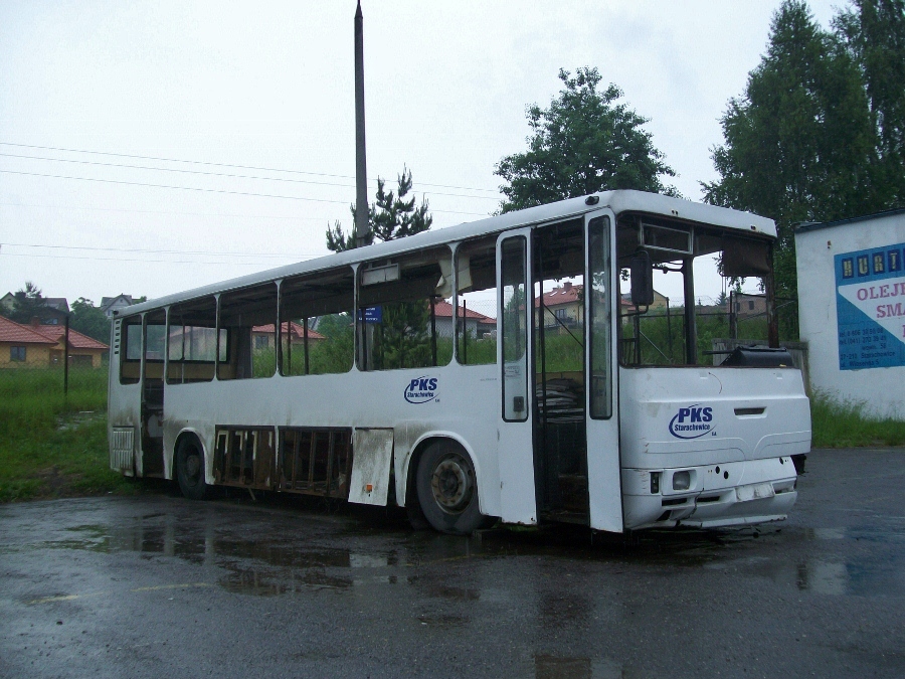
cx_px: 452
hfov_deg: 51.4
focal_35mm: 36
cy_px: 340
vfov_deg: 39.7
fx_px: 941
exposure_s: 1/250
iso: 64
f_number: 2.7
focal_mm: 6
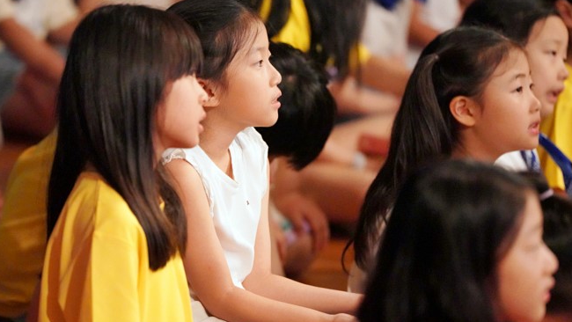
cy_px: 172
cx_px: 181
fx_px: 4400
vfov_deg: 4.2
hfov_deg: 7.4
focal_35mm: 290
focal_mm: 200
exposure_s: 1/100
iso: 12800
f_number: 2.8
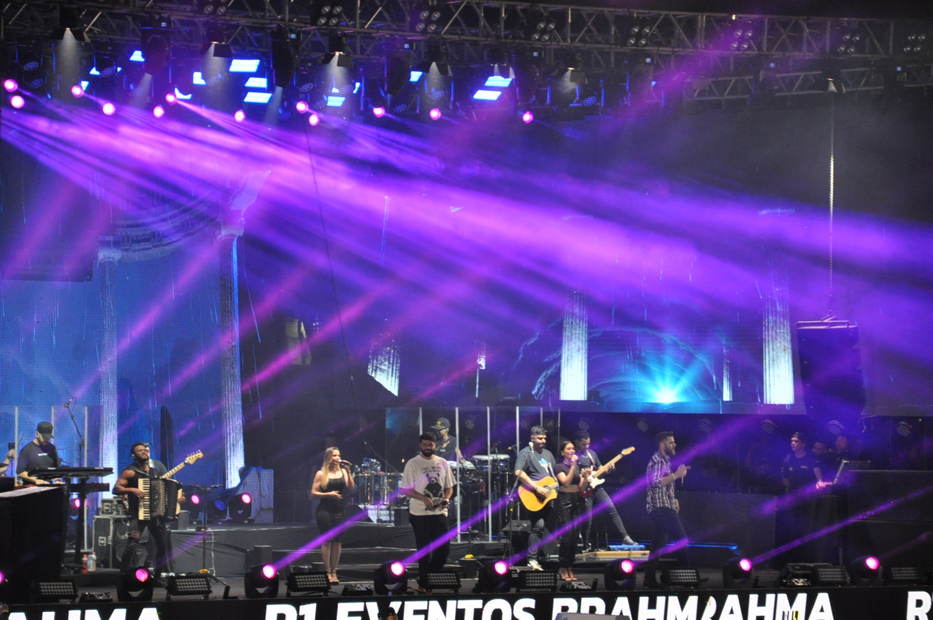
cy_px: 310
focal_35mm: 158
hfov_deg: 13.1
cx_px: 466
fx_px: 4077
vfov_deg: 8.7
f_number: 5.6
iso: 1400
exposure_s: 1/60
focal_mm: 105
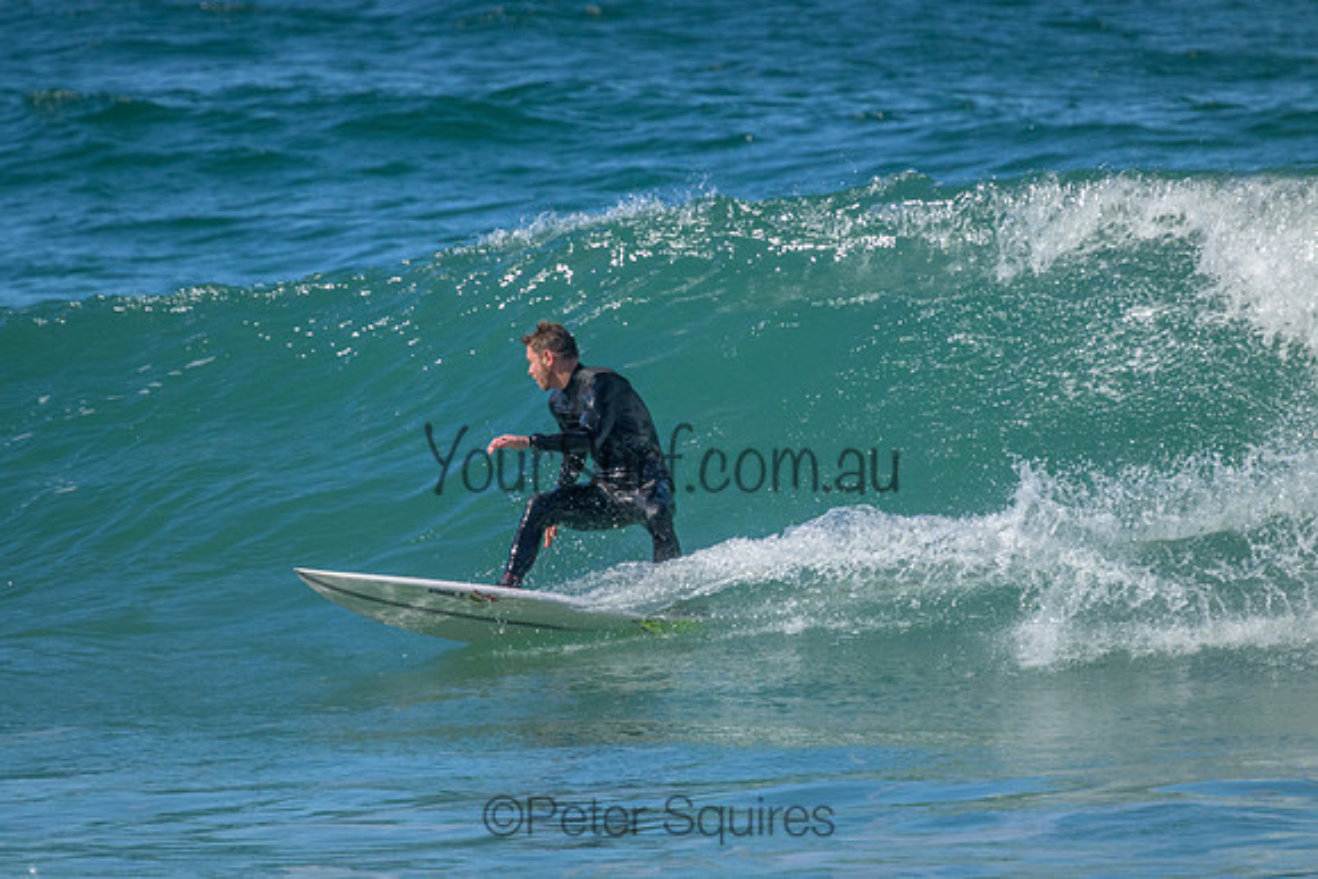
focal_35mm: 800
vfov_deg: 1.7
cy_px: 440
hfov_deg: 2.6
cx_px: 659
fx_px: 29294
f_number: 11
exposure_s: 1/2000
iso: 3200
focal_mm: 800
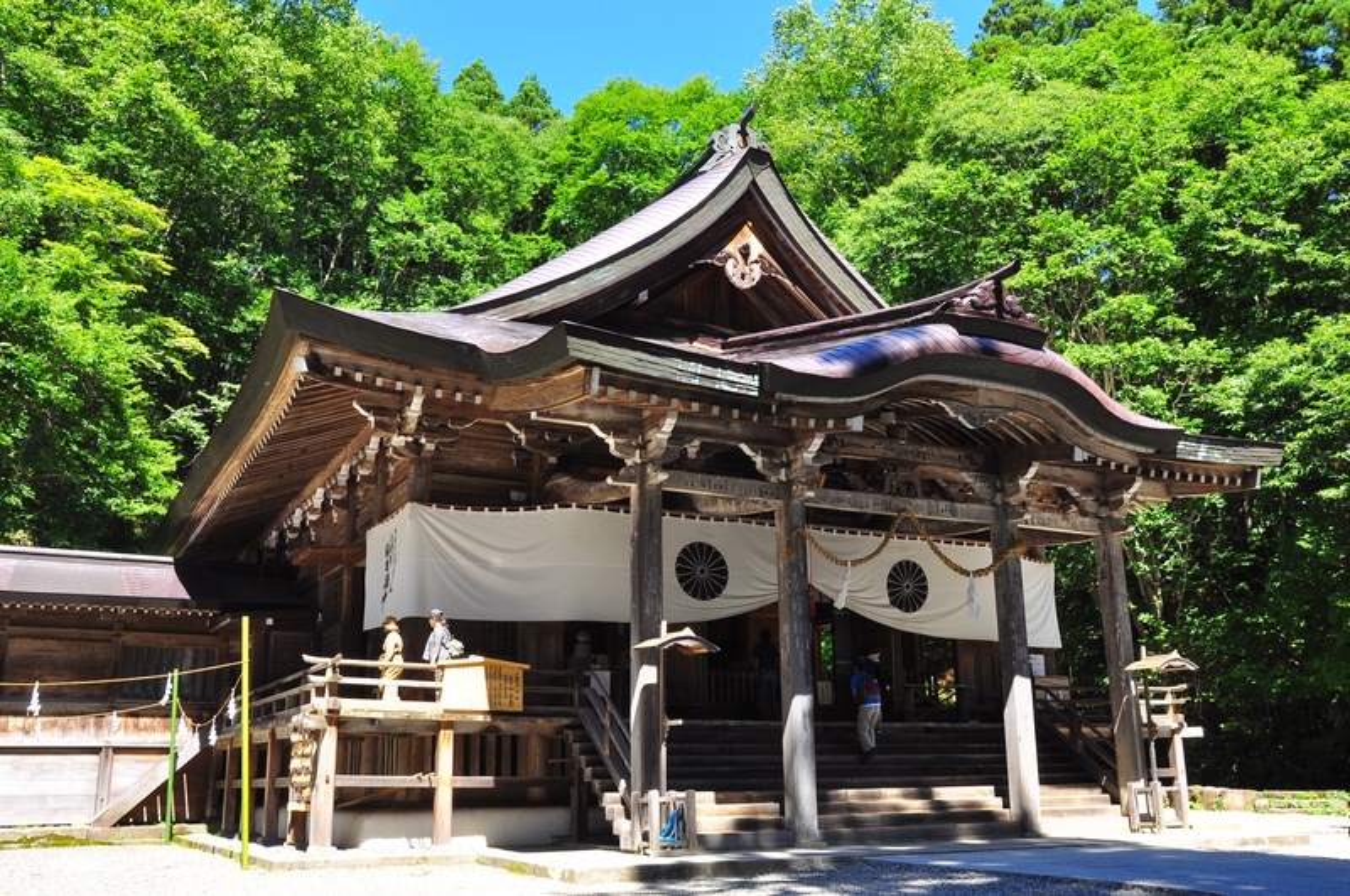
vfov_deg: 39.9
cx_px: 675
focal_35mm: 33
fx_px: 1236
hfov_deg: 57.3
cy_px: 448
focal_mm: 22
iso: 400
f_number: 13
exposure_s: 1/80
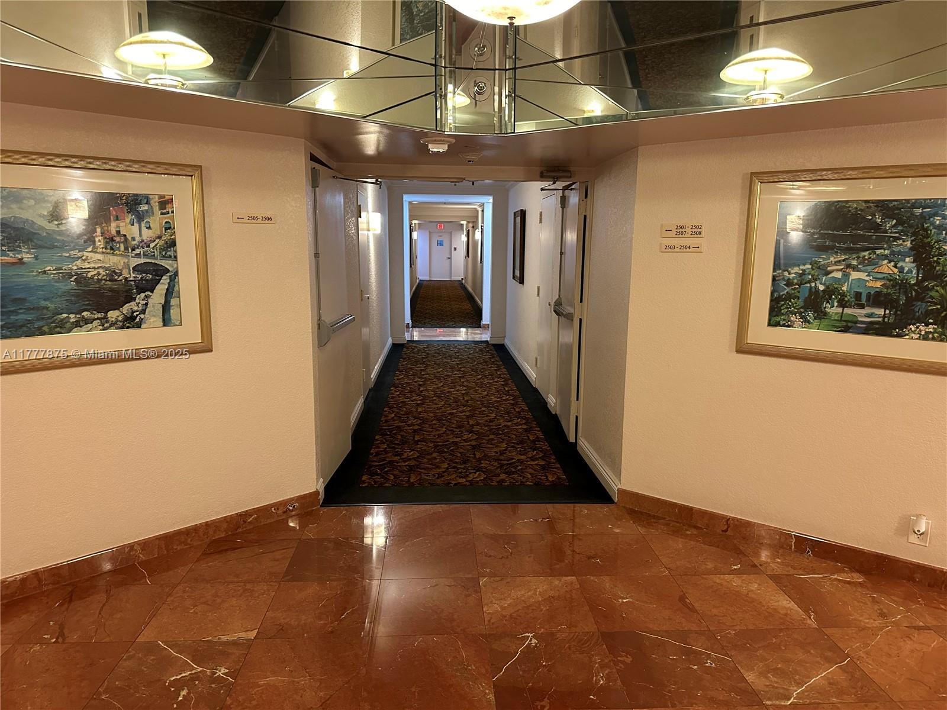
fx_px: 657
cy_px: 355
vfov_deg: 56.8
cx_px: 474
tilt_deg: -9.8
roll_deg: -0.3
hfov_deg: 71.6
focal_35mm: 24
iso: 500
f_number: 1.78
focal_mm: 6.86
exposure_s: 1/60
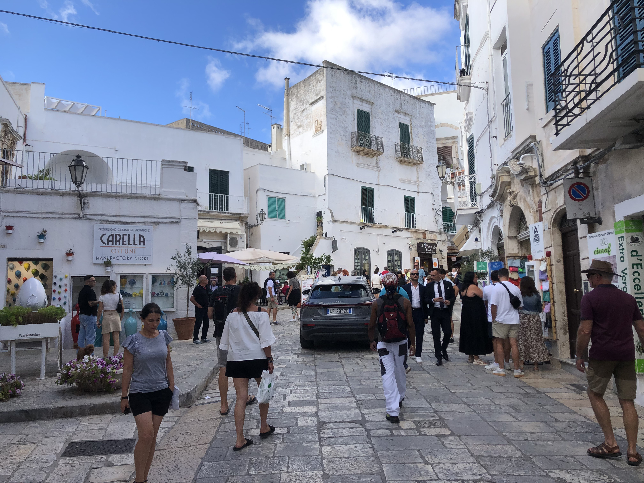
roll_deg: +2.1
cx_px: 322
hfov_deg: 63.4
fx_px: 521
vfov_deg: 49.7
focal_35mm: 28
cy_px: 242
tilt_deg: +5.3
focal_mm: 4
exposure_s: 1/823
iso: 20
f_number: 1.8
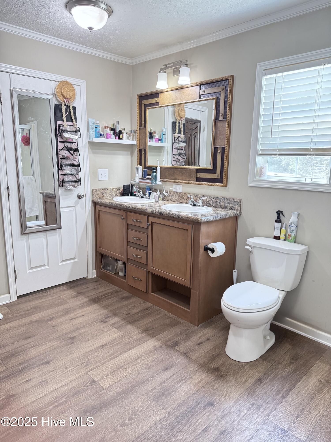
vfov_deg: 71.6
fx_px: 306
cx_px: 166
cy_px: 221
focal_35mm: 24
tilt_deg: -10.6
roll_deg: -1.3
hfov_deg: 56.8
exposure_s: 1/60
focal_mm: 6.76
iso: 400
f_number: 1.78
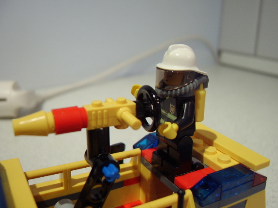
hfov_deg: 58.4
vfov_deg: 45.4
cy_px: 104
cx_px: 139
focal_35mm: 31
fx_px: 249
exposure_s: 1/18
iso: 100
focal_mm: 8.13
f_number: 2.7
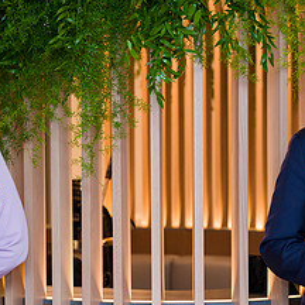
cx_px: 373
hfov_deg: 9.9
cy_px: 186
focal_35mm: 174
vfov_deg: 10.0
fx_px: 1735
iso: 800
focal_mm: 74
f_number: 3.2
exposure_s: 1/160
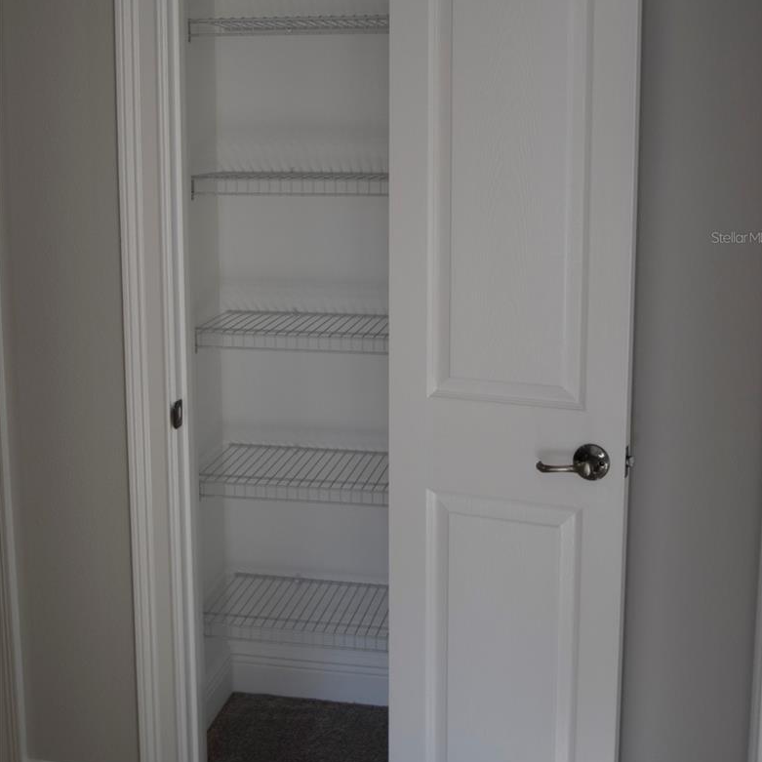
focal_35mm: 47
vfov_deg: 35.6
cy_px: 237
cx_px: 386
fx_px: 1171
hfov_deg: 36.1
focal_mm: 24
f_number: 4.5
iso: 400
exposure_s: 1/80
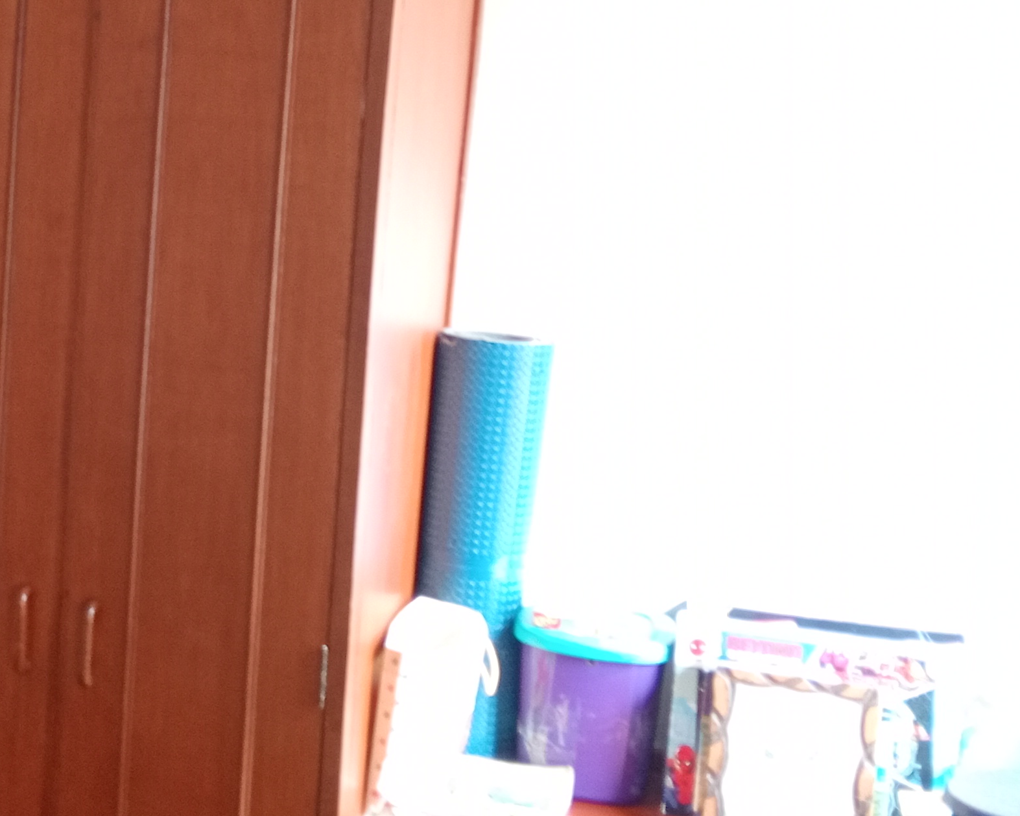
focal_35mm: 71
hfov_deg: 25.5
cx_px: 7
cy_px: 287
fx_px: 2143
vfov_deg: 21.5
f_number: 1.8
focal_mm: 3.98
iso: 548
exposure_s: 1/33.3
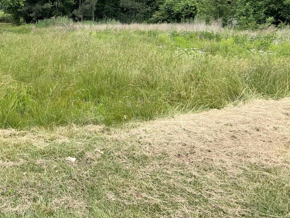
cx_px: 29
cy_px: 69
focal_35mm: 49
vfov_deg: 29.4
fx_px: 411
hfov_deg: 36.5
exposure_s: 1/1252
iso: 40
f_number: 1.5
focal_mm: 5.7
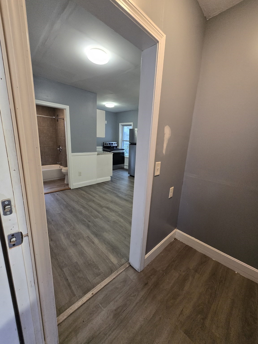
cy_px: 172
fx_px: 129
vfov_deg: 106.2
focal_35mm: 13
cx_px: 129
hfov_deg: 89.9
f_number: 2.2
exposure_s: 1/60
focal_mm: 1.7
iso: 250
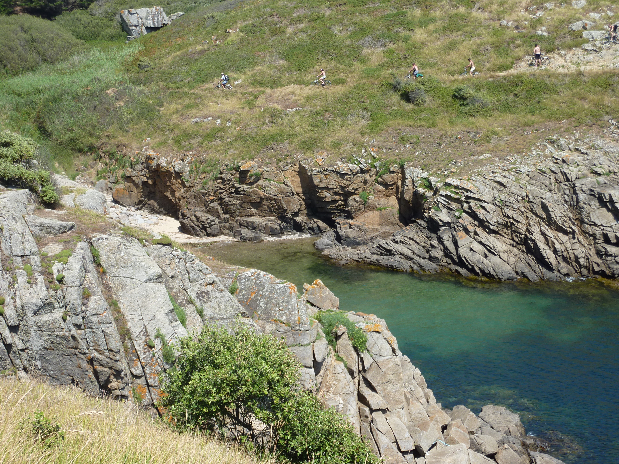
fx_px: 1055
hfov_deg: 32.7
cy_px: 232
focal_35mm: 59
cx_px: 310
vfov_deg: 24.8
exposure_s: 1/400
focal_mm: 9.7
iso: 80
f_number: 4.5
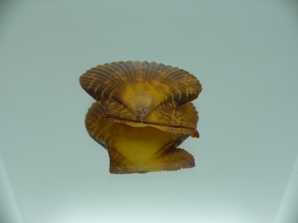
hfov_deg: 52.6
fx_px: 301
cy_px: 112
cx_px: 149
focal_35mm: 35
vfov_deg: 40.7
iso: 100
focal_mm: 4.6
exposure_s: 1/60
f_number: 2.8
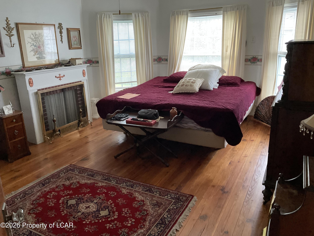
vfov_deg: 48.2
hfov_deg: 61.7
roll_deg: +2.1
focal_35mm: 29
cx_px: 157
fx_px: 263
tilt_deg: -16.7
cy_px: 118
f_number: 1.8
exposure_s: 1/60
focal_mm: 3
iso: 200
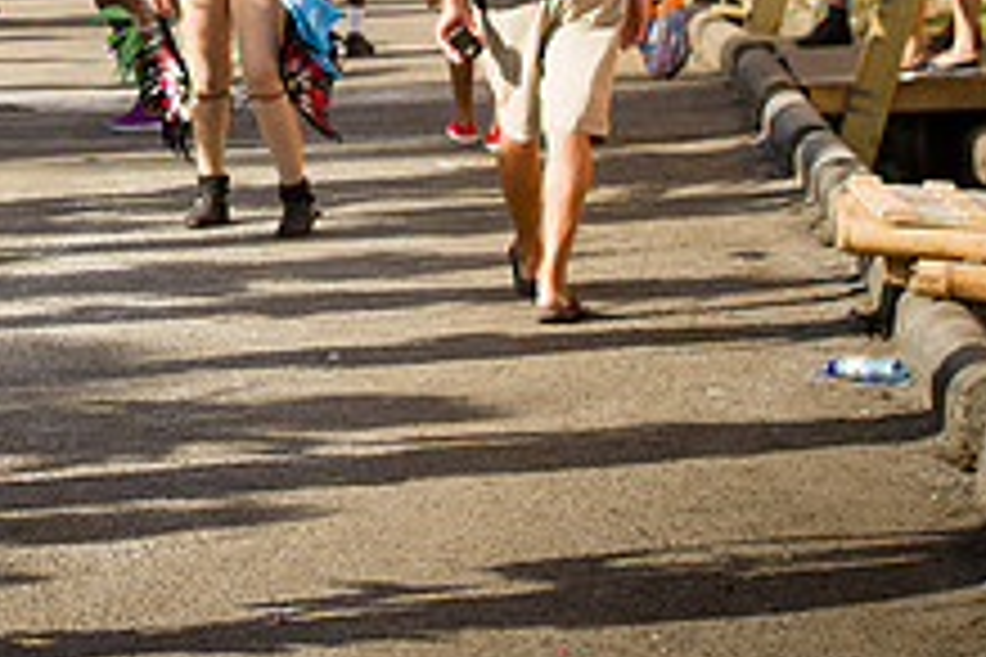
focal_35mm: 185
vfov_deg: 7.4
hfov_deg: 10.9
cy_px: -112
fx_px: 5067
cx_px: -225
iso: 100
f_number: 7.1
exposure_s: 1/200
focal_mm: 70
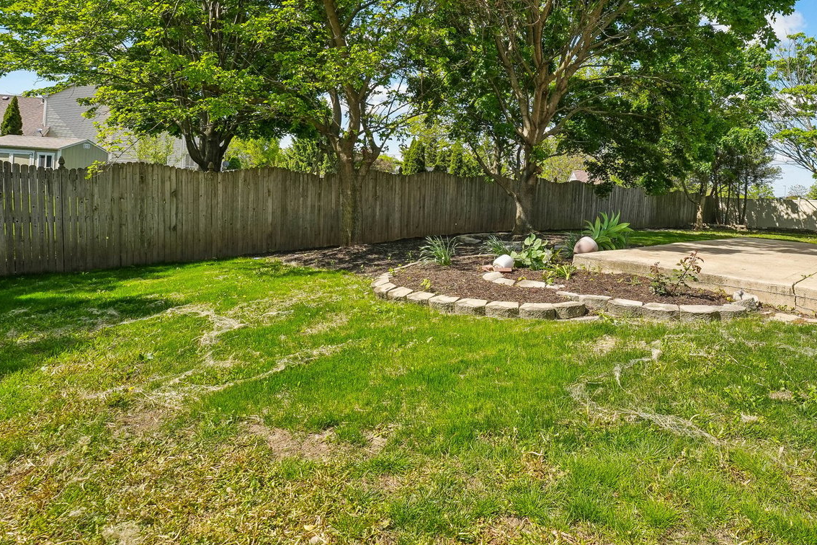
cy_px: 182
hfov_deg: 82.8
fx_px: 454
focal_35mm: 20
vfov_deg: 60.5
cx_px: 495
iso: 400
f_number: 8
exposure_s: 1/500
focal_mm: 14
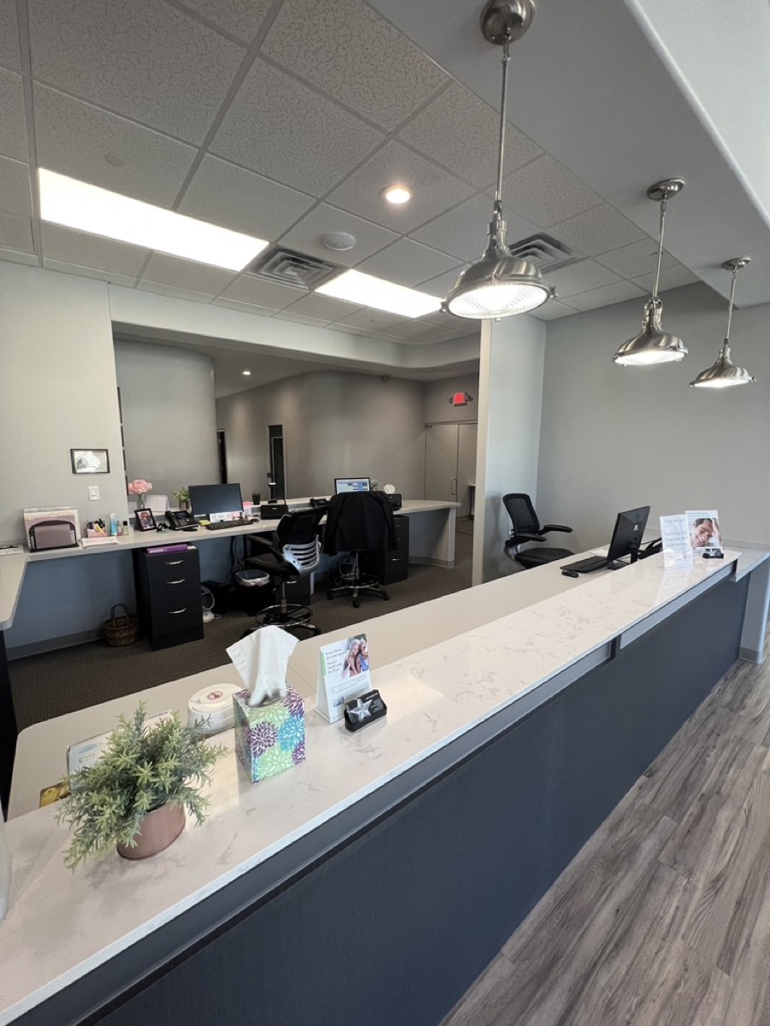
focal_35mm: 13
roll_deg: +0.1
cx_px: 385
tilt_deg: -9.3
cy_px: 513
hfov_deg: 89.9
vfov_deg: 106.2
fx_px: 386
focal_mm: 1.57
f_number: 1.8
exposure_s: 1/120
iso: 160
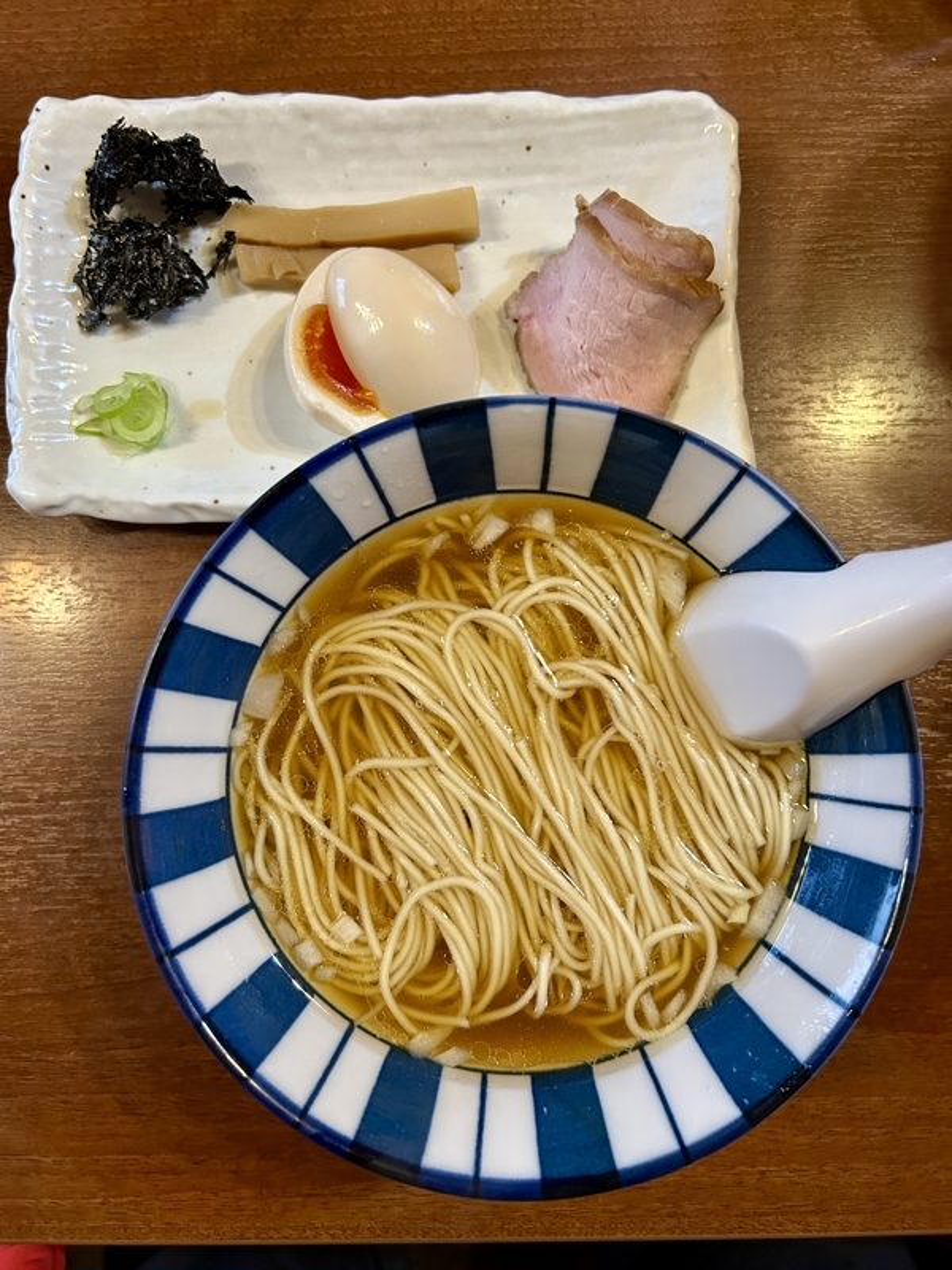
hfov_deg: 53.1
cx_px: 476
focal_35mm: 26
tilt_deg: -86.2
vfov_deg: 67.3
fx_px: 953
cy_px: 635
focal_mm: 5.7
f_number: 1.5
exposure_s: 1/60
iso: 320
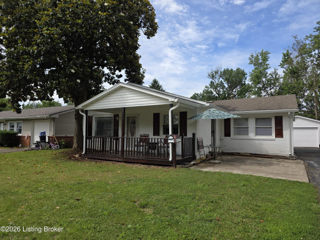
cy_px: 120
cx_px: 160
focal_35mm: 23
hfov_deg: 73.9
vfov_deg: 58.9
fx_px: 213
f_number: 1.7
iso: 12
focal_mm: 6.3
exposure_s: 1/575
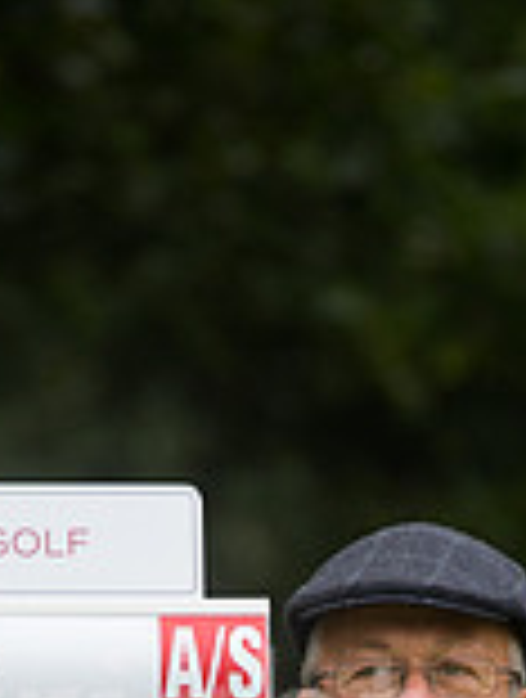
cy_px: 1007
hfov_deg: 1.2
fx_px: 25302
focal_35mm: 1254
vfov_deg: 1.6
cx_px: 304
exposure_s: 1/1000
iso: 800
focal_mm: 300
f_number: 4
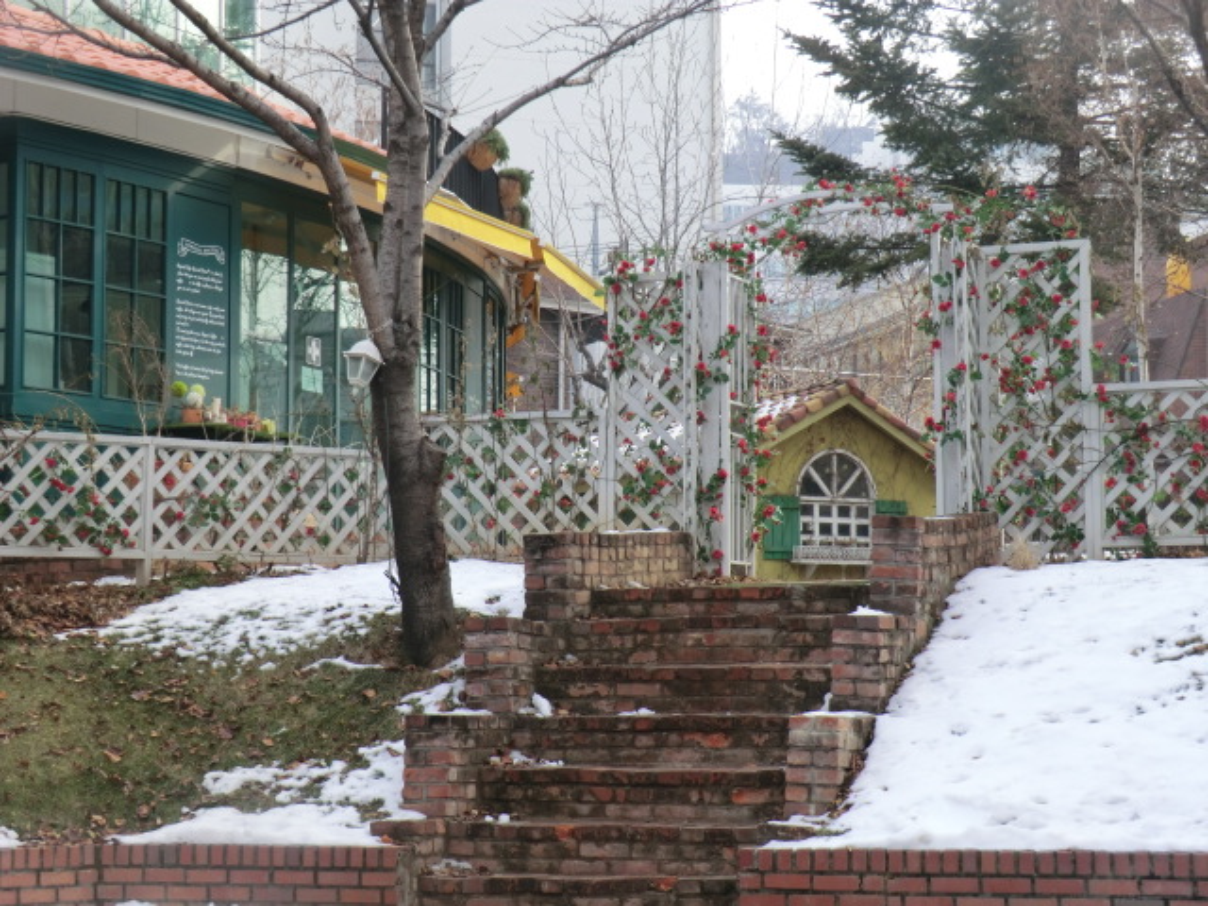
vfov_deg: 19.4
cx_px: 604
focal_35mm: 76
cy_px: 453
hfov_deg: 25.7
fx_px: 2652
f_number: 4.6
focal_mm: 13.6
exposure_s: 1/125
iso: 80
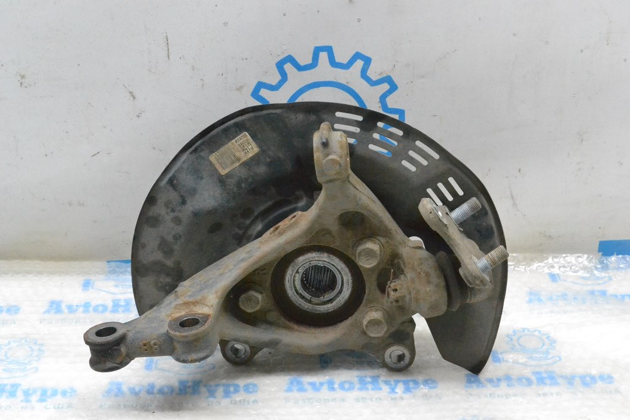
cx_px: 315
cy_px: 210
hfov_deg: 33.4
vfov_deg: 22.6
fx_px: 1050
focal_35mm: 60
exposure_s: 1/100
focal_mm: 40
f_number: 11
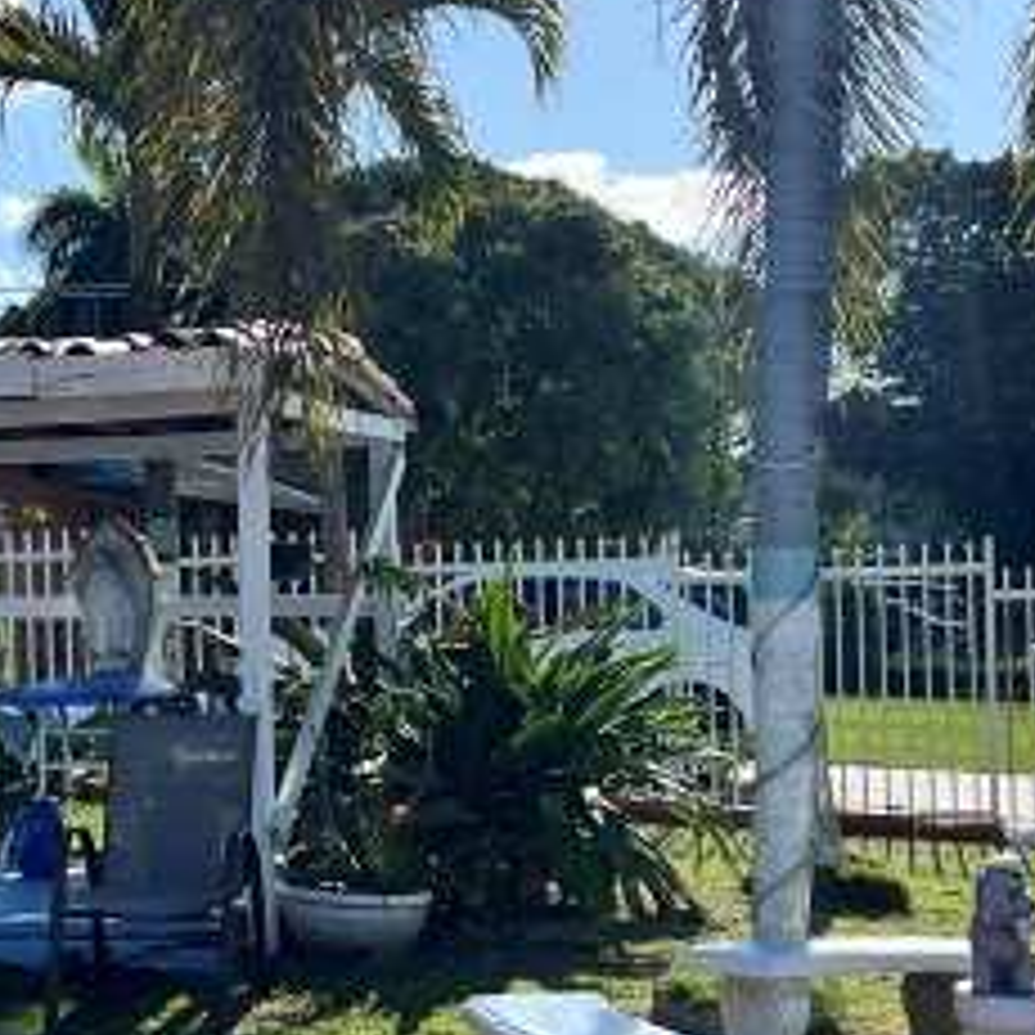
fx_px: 2706
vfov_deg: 21.6
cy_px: 634
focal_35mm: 80
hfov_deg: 21.6
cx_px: 382
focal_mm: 5.7
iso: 50
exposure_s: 1/4630
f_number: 1.5
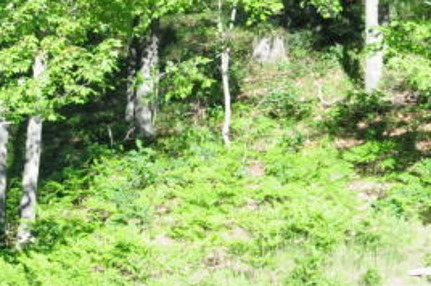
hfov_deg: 11.1
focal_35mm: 181
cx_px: -132
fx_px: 2164
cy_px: 178
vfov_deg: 7.6
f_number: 10
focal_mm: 28
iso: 800
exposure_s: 1/400
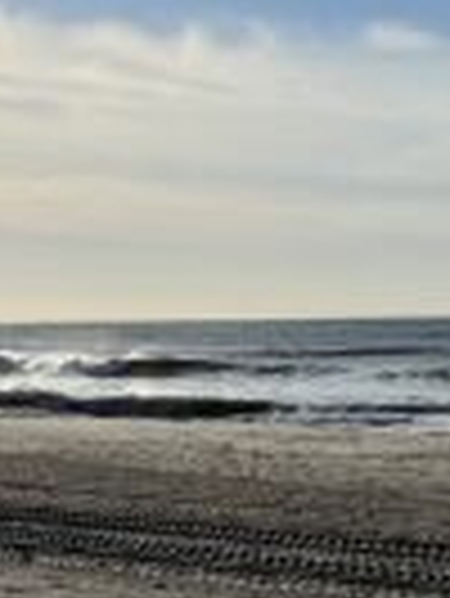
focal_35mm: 100
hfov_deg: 14.1
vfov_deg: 19.6
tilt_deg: -1.4
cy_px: 355
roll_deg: +1.0
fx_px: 1731
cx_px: -158
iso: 25
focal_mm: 1.57
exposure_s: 1/6494
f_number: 1.8
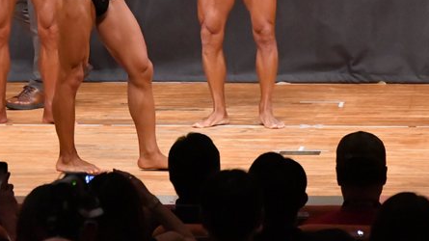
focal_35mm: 410
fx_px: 4663
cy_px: -3
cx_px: 134
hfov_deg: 5.3
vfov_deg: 3.0
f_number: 5.6
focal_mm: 150
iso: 10000
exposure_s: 1/400
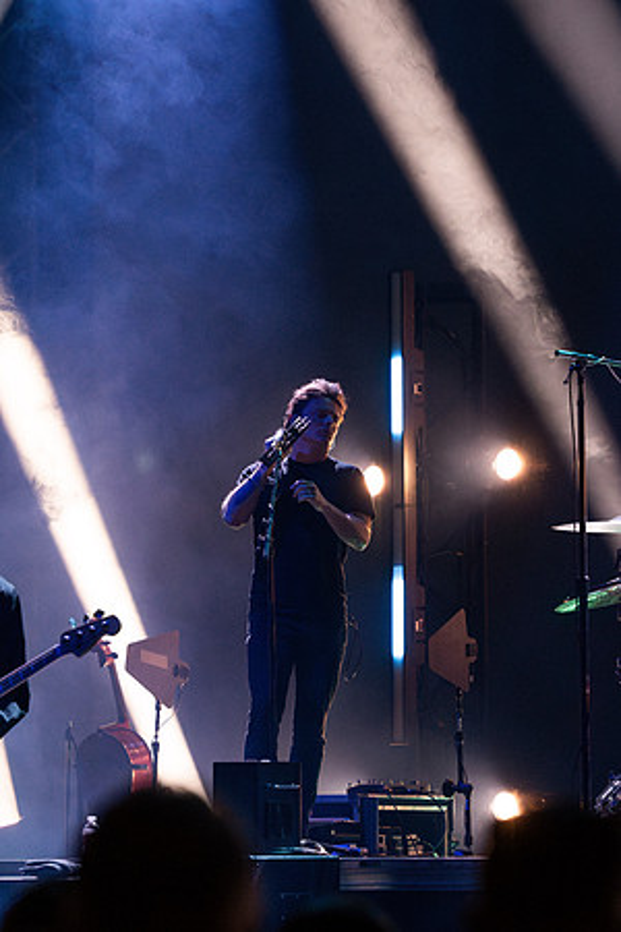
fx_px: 5045
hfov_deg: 7.0
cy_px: 466
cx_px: 340
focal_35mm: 195
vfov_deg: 10.5
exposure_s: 1/400
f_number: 3.5
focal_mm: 130
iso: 3200
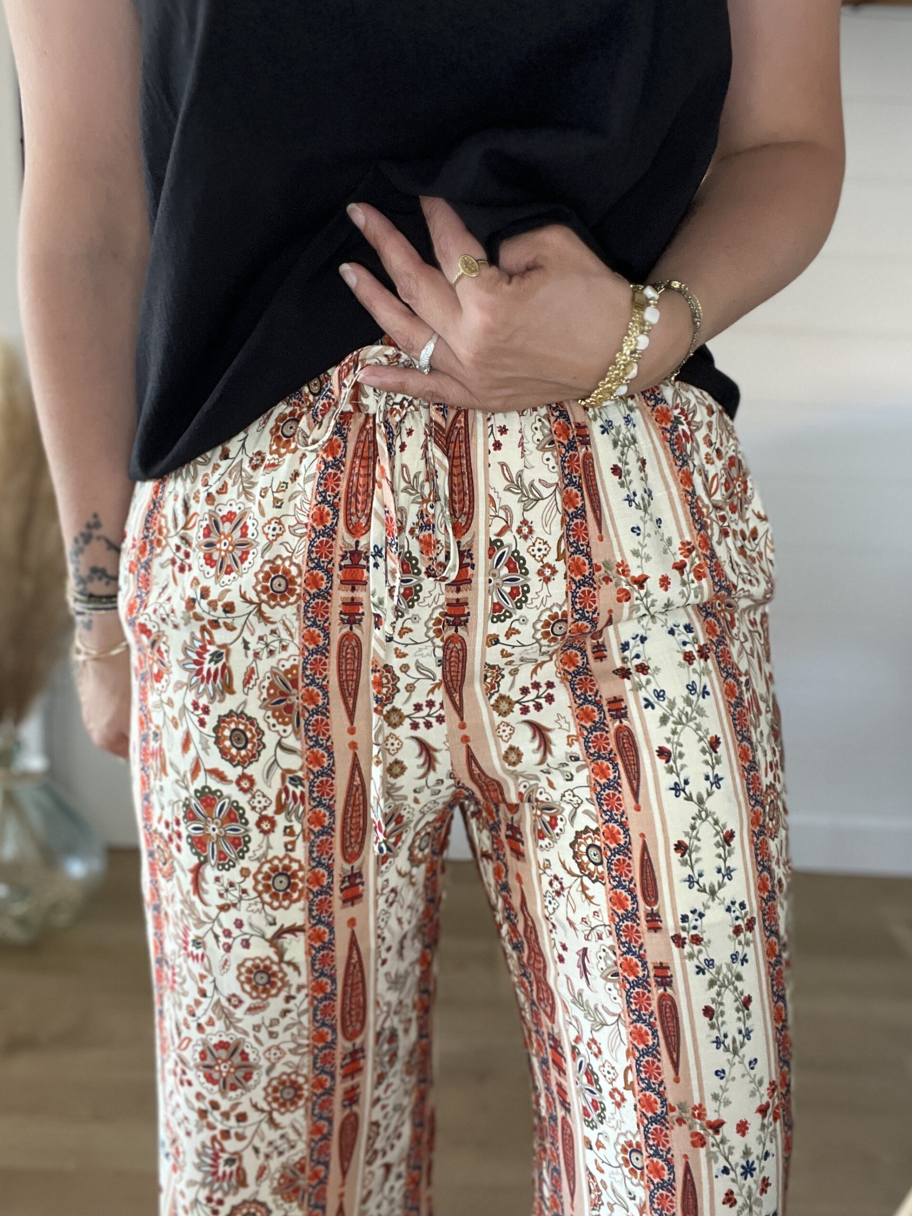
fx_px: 1194
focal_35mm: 34
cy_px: 599
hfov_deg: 41.8
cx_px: 432
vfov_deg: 54.0
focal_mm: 2.71
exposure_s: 1/60
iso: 200
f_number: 2.2
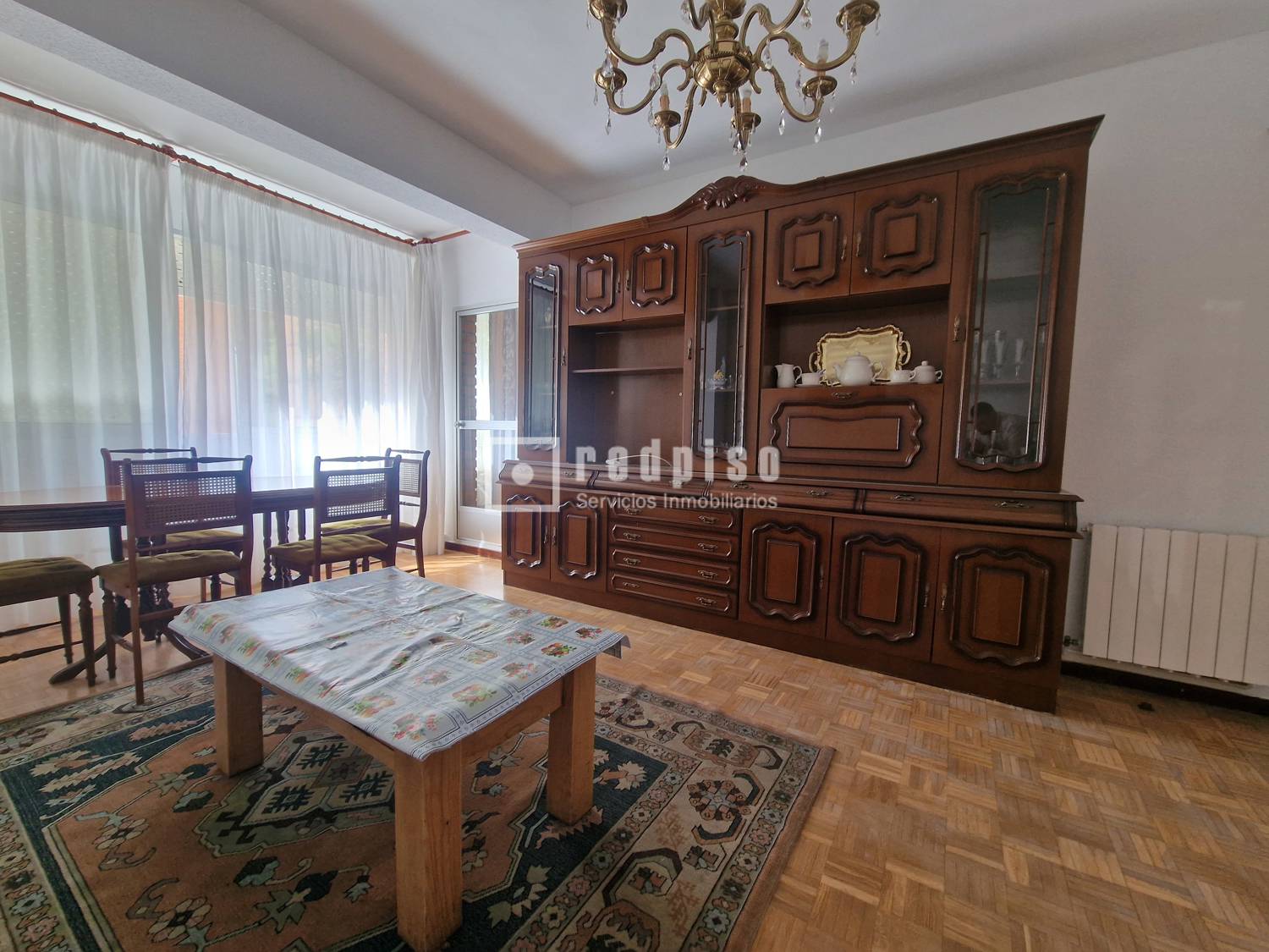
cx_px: 634
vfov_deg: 89.9
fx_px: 477
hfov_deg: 106.2
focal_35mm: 13
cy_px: 476
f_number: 2.2
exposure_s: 1/50
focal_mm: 2.2
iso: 100
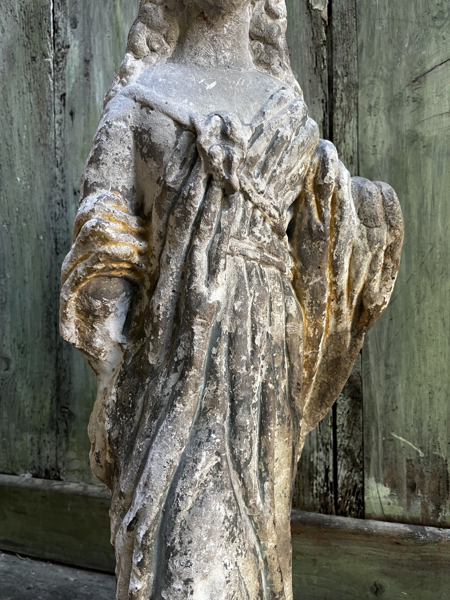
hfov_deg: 53.1
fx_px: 451
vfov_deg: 67.3
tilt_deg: -0.3
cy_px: 300
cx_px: 225
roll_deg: +1.4
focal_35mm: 26
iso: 125
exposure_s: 1/78
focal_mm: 5.1
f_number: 1.6
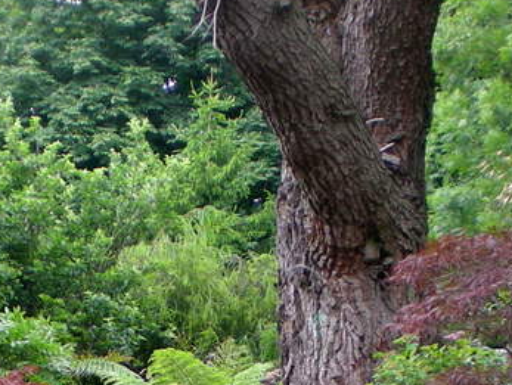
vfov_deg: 12.8
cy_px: 509
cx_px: 307
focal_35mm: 112
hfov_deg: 17.5
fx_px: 1658
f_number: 3.1
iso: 76
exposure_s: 1/61.6
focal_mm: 6.3
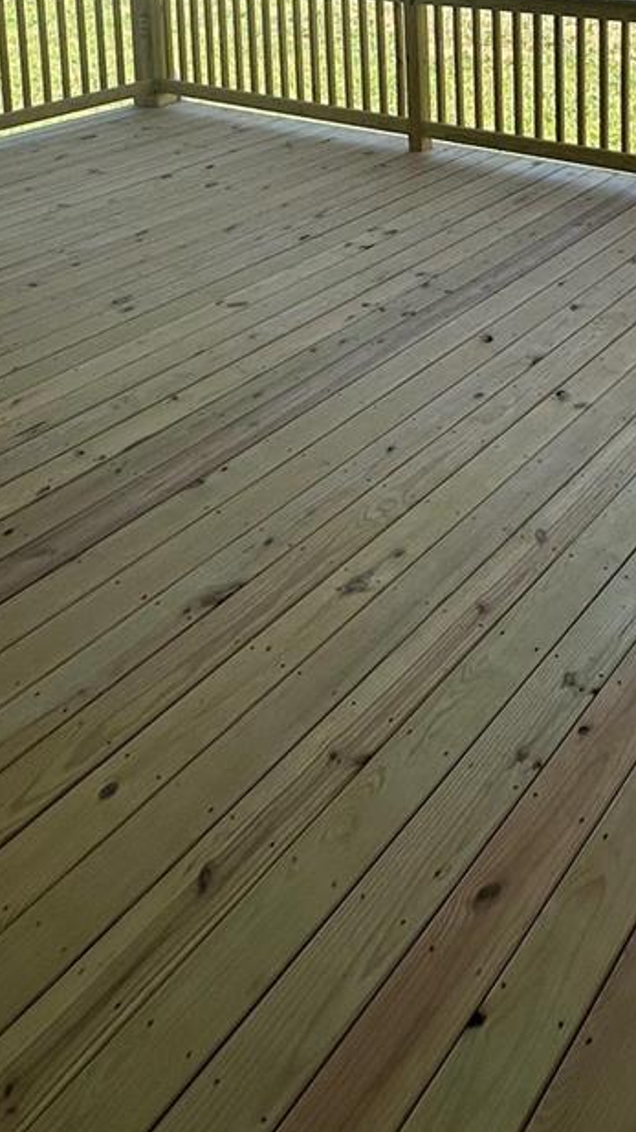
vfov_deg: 44.2
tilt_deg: -6.6
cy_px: -24
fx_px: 1139
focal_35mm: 38
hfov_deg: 29.8
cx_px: 579
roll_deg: +0.3
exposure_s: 1/924
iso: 40
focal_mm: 2.22
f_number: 2.2
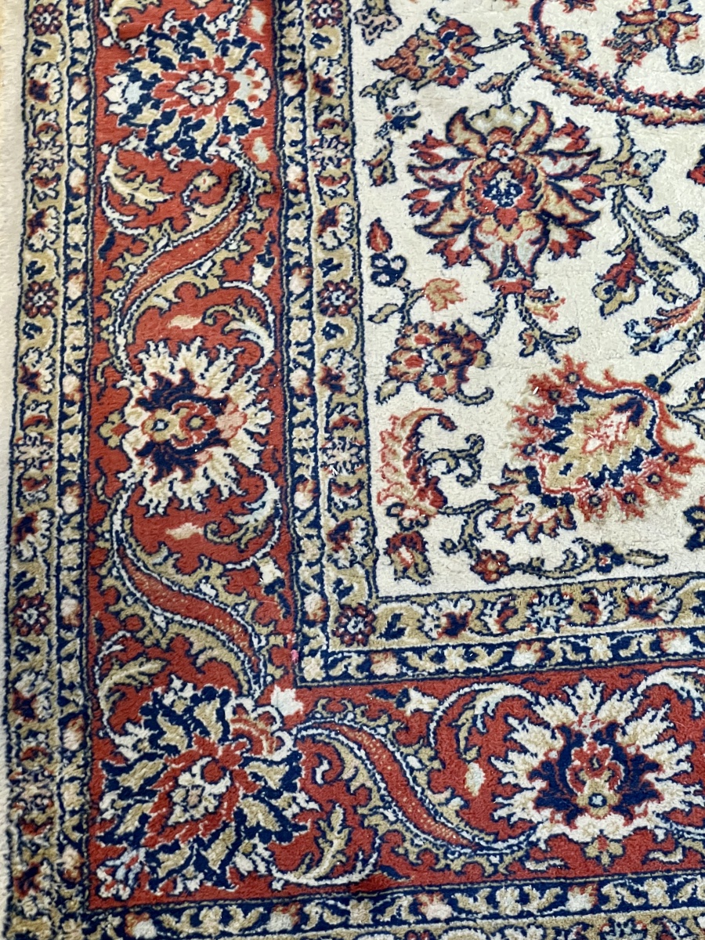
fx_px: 2091
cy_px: 470
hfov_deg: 19.1
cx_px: 352
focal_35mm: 77
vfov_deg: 25.3
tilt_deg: -62.7
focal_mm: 9
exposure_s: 1/25
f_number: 2.8
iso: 800
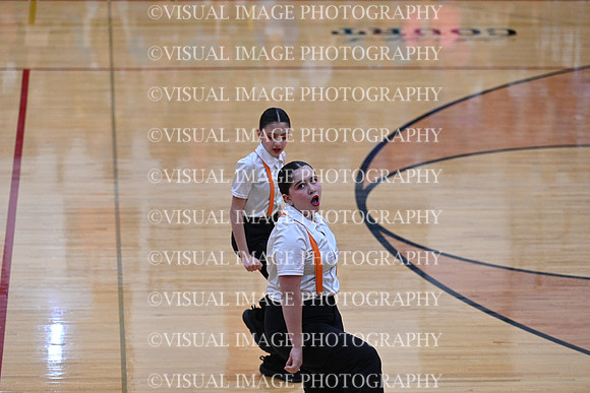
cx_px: 295
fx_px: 2869
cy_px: 196
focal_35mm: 175
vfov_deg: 7.9
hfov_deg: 11.7
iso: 4000
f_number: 4
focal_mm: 175
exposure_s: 1/400
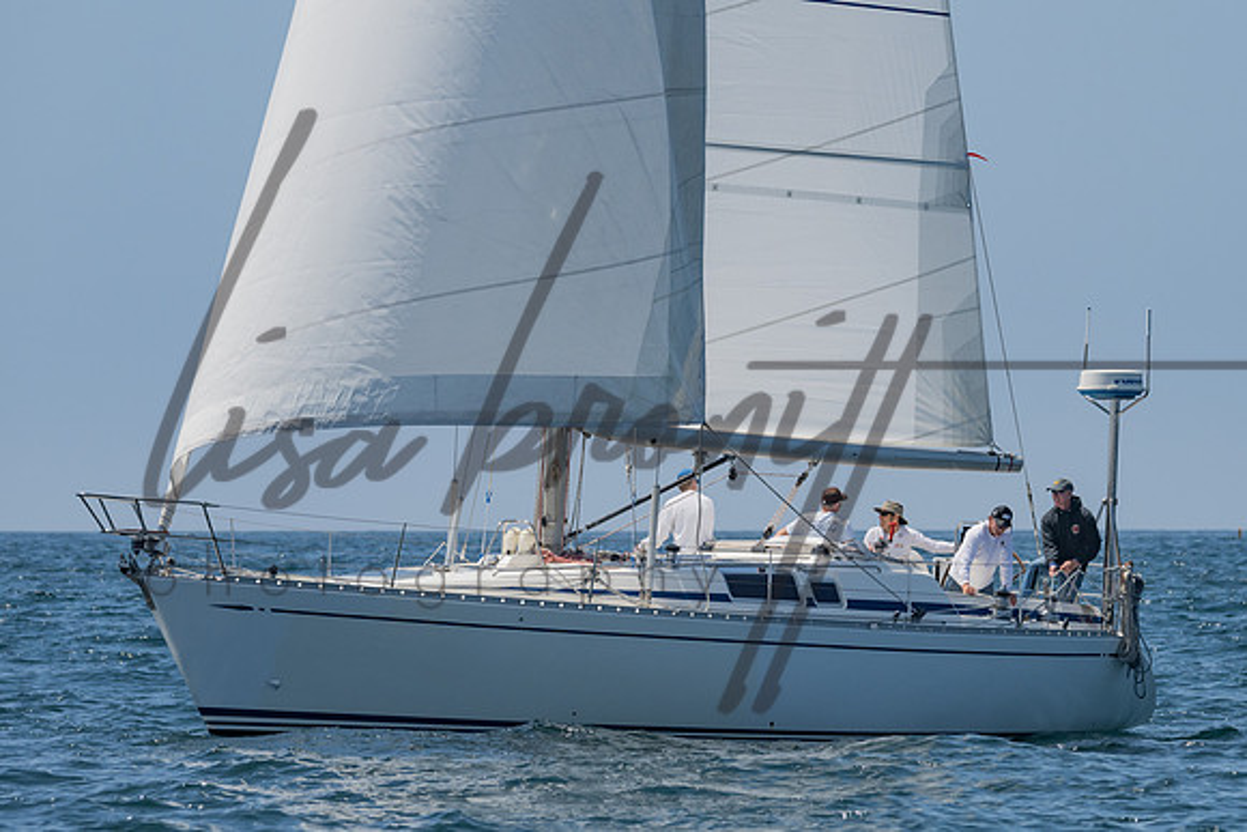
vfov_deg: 3.6
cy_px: 319
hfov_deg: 5.4
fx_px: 13239
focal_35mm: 382
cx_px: 836
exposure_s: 1/2000
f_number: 6.3
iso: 250
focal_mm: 240
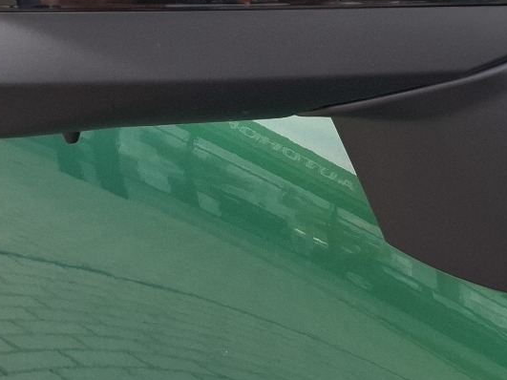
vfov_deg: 18.2
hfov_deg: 24.2
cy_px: -34
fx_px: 1142
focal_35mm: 78
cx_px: 470
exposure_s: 1/553
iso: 50
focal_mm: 5.54
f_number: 1.8
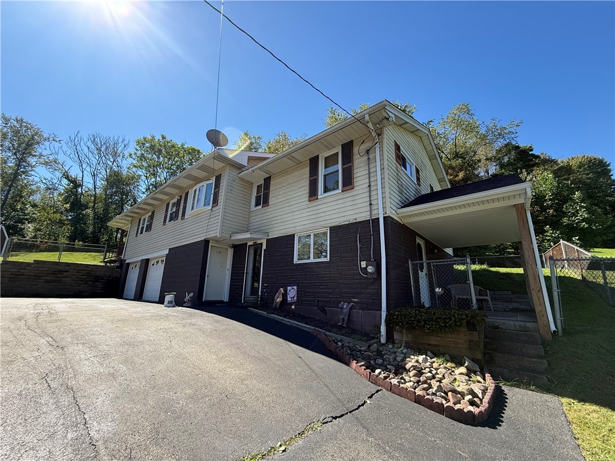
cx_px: 308
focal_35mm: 14
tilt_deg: +15.5
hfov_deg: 102.1
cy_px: 230
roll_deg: -1.7
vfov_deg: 85.7
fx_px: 249
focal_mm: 2.22
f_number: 2.2
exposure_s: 1/672
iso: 64
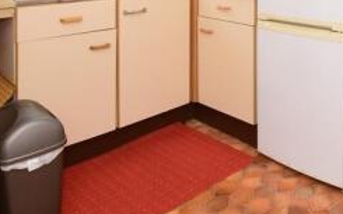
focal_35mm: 41
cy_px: -54
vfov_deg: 27.0
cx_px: 262
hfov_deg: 46.3
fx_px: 383
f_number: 16
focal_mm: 10
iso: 500
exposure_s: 1/6
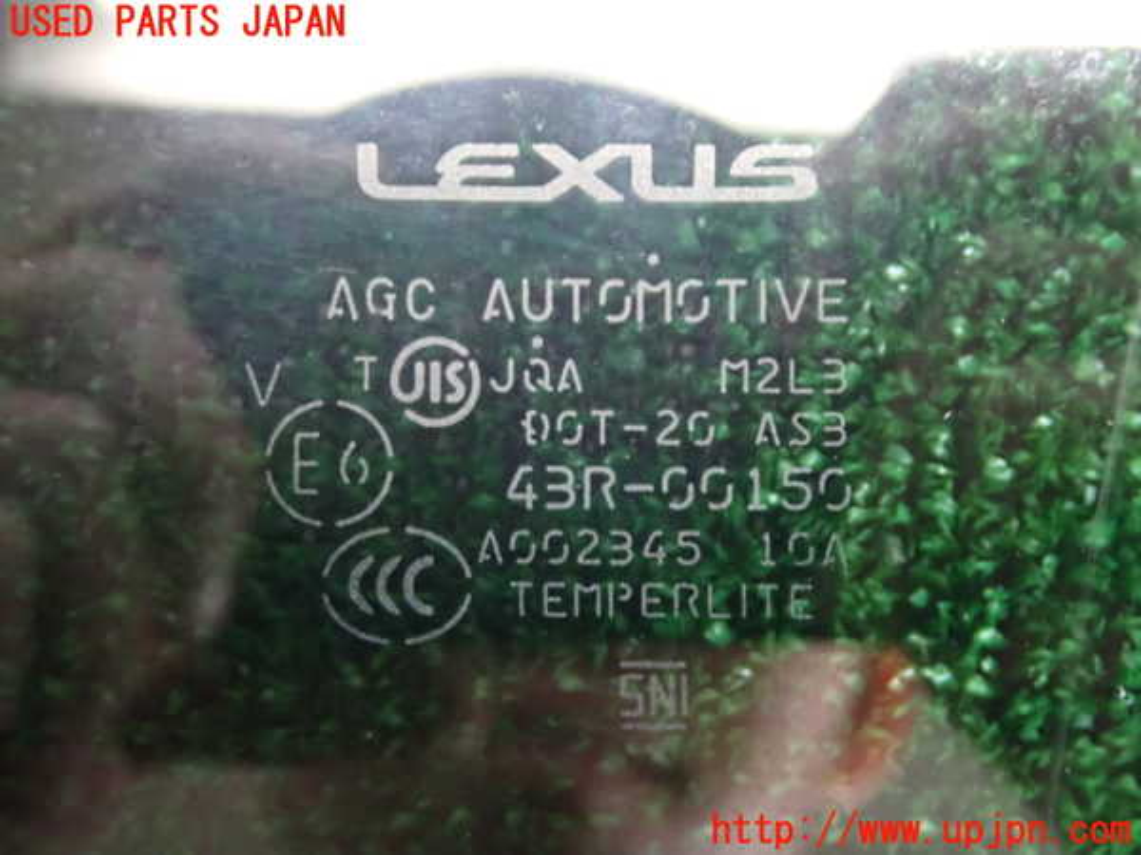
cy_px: 428
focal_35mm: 23
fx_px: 758
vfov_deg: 58.9
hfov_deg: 73.9
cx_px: 570
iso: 1250
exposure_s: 1/8
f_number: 4.1
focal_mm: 4.1
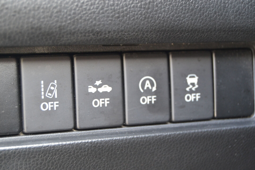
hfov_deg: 28.1
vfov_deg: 18.9
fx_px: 510
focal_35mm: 72
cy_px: 85
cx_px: 128
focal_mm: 48
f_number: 5.3
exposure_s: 1/60
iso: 1000
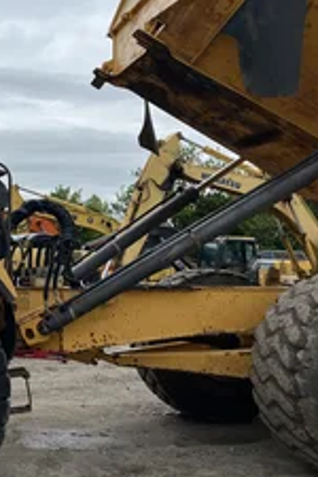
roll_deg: +0.2
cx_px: -95
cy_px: 197
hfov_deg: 24.5
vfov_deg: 41.0
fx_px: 636
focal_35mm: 48
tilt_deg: +5.4
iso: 50
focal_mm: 5.1
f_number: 1.6
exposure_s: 1/5076
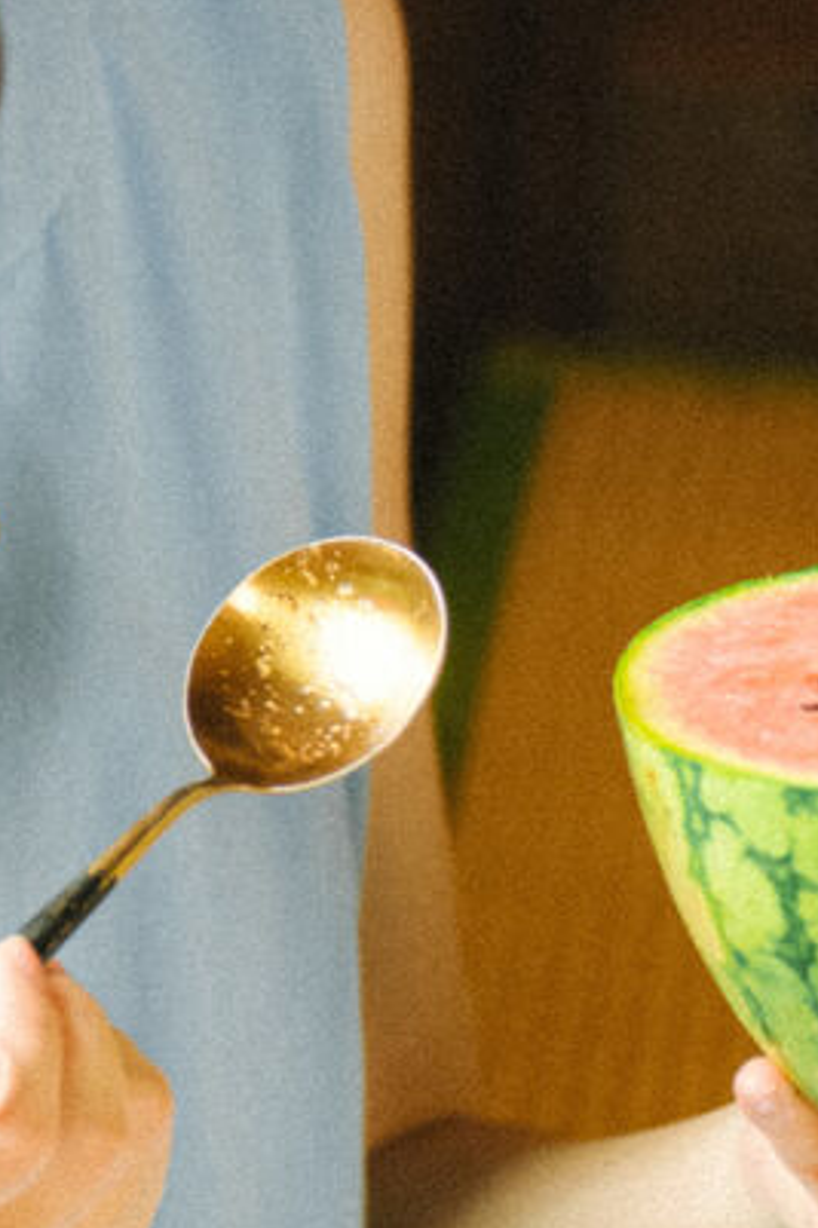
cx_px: 236
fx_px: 12723
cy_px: 220
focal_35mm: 373
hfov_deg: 3.7
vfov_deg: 5.5
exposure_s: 1/320
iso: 400
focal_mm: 83
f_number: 2.8
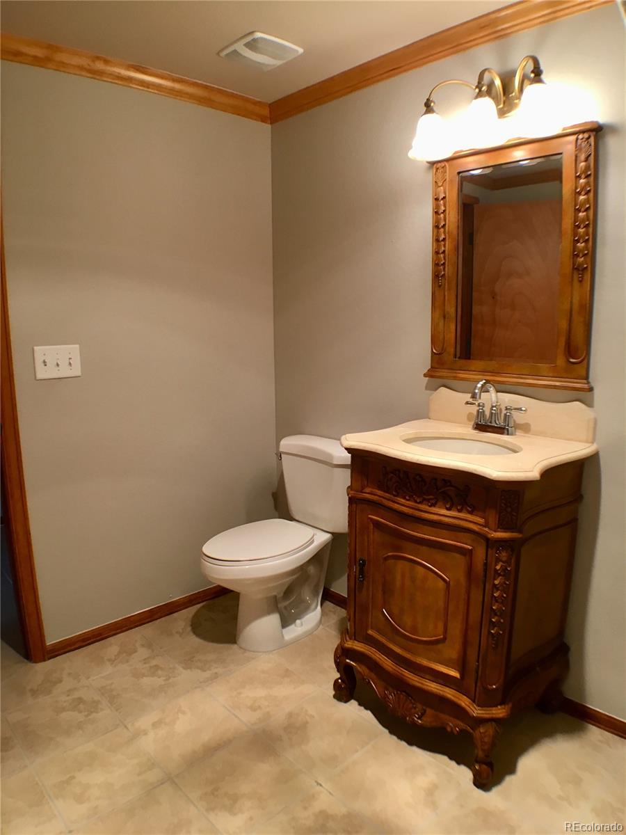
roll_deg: +0.6
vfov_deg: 61.7
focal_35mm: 29
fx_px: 699
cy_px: 418
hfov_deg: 48.2
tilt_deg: -11.4
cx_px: 313
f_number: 2.2
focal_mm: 4.15
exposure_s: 1/30
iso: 50
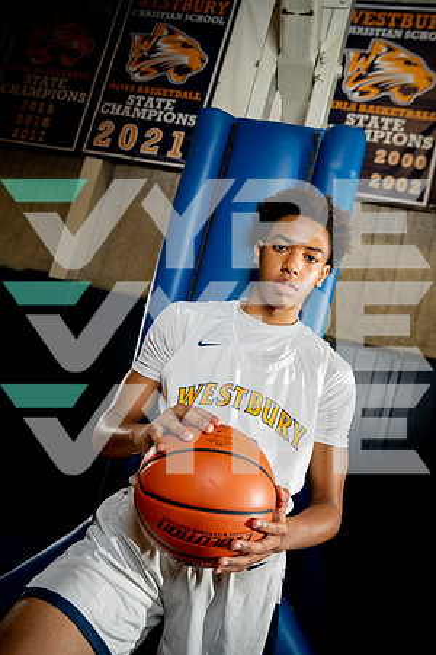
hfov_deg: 43.6
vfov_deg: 61.9
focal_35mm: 30
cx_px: 218
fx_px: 545
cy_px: 328
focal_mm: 30
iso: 400
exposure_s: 1/250
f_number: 4
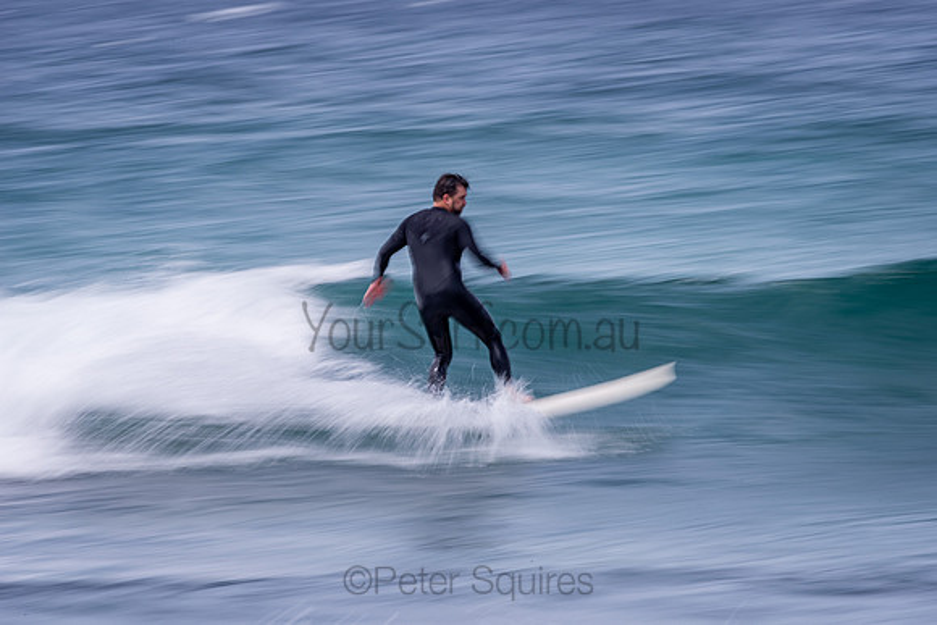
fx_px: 13016
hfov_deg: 4.1
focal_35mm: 500
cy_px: 312
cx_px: 468
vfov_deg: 2.8
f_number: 20
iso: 64
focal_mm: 500
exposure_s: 1/13
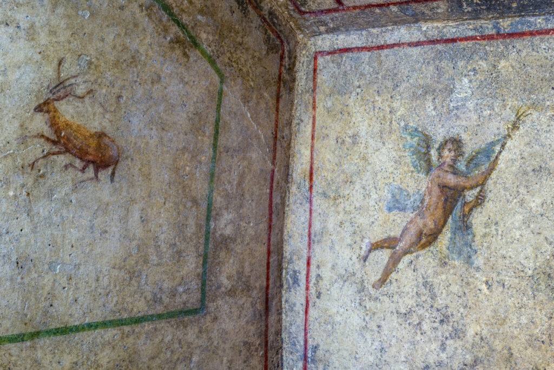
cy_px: 185
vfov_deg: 27.0
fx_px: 770
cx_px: 277
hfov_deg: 39.6
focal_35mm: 50
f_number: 16
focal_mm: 50
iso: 100
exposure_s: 6
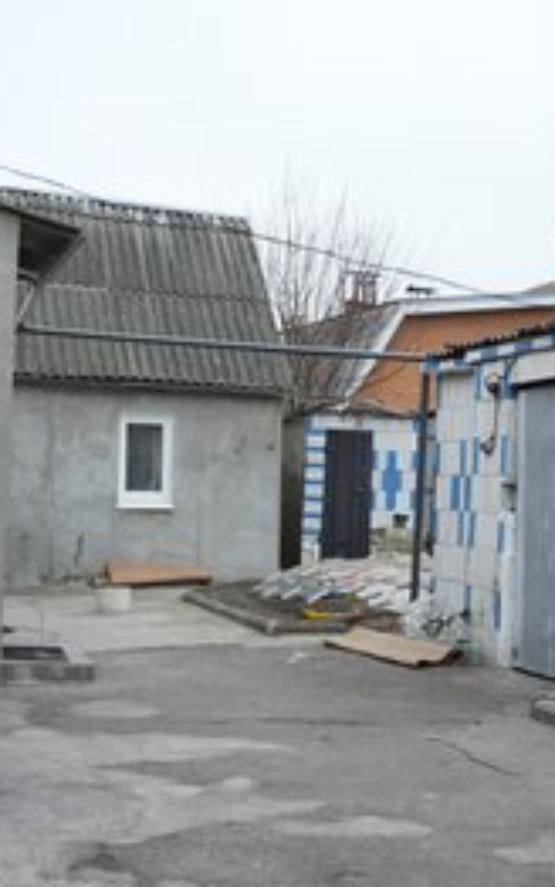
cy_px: 442
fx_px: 1281
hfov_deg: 24.4
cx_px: 278
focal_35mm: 53
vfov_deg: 38.2
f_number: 3.2
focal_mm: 34
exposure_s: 1/500
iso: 5000
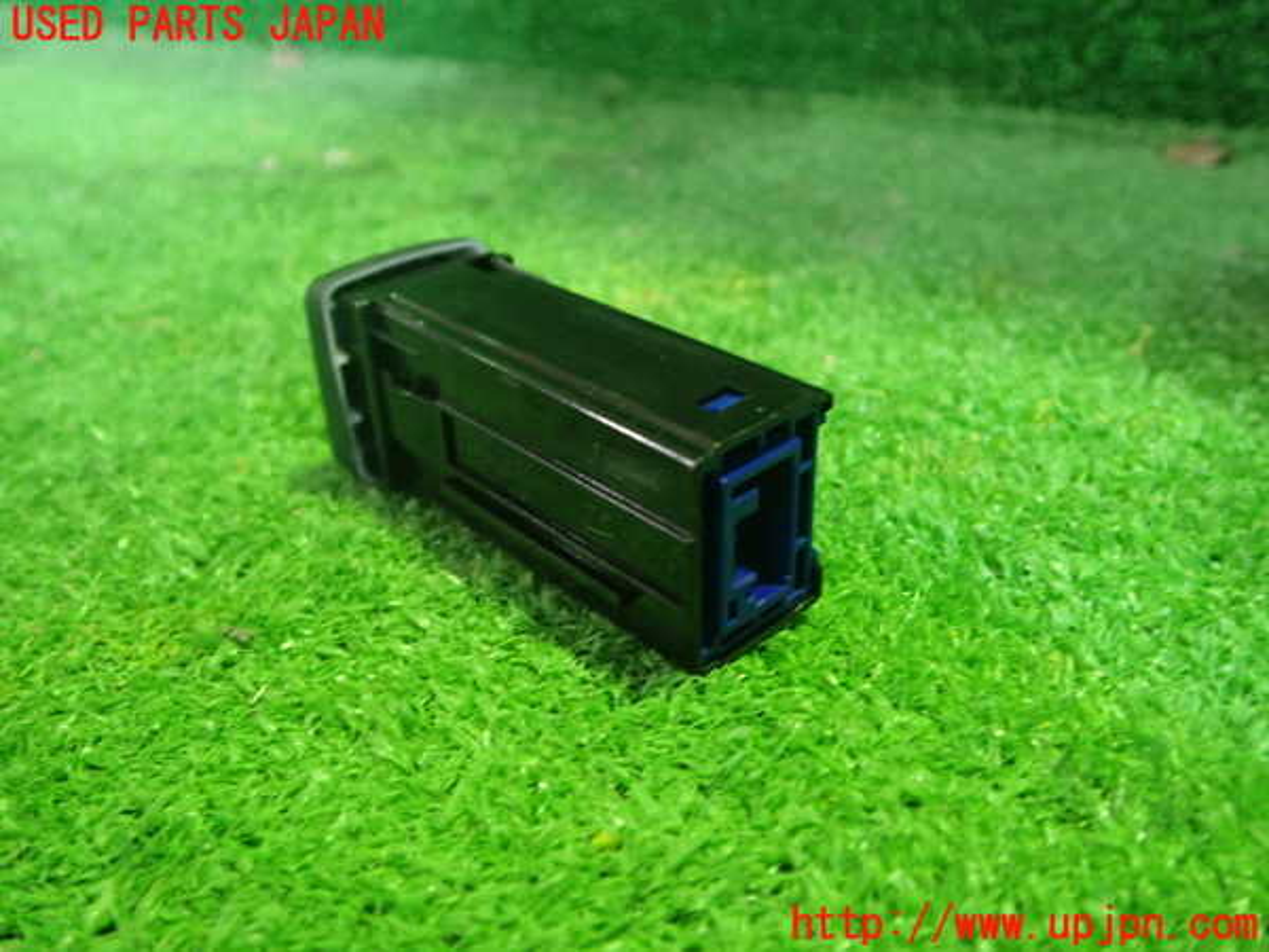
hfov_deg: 60.0
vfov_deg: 46.8
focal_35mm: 30
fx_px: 1100
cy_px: 476
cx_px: 634
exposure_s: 1/25
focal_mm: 5.4
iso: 800
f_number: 2.3
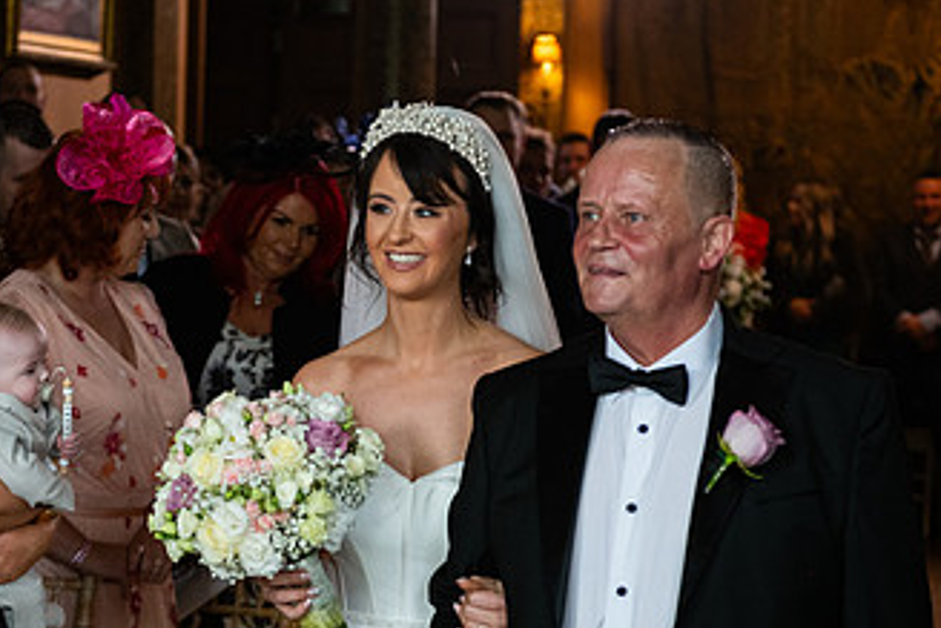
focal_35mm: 99
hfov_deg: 20.5
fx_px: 2589
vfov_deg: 13.8
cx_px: 293
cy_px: 429
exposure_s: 1/160
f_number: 3.5
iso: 800
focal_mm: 56
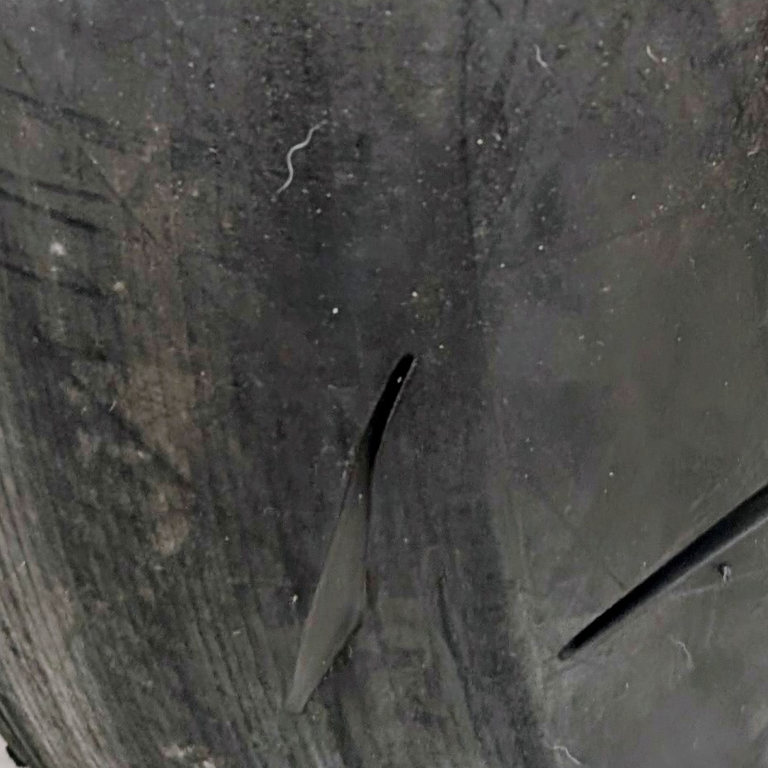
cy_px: -338
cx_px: 585
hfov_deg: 18.4
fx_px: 2359
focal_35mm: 94
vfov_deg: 17.0
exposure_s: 1/24.3
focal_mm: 6.9
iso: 35
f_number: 1.68
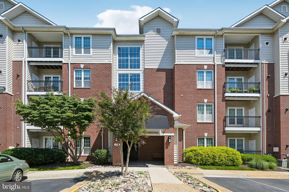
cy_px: 96
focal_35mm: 17
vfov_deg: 70.4
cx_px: 144
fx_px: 136
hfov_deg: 93.3
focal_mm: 17
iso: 100
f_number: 8
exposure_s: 1/200
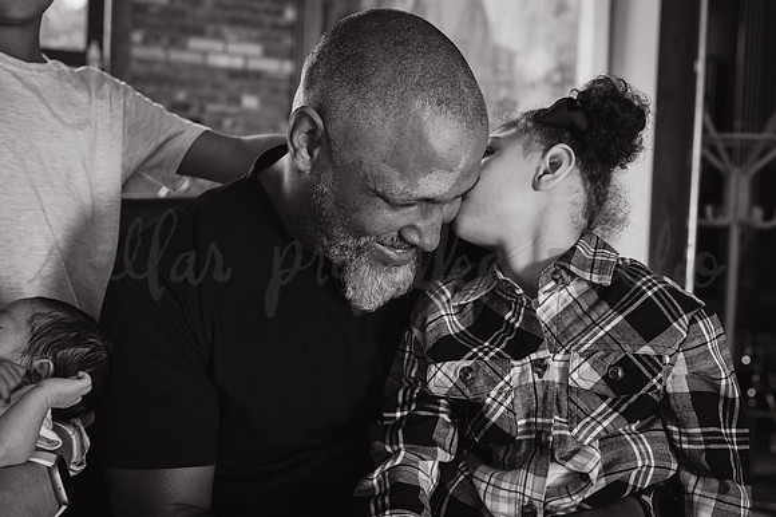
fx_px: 1077
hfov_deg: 39.6
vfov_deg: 27.0
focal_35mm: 50
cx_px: 388
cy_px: 258
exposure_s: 1/125
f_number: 5.6
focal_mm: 50
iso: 1600
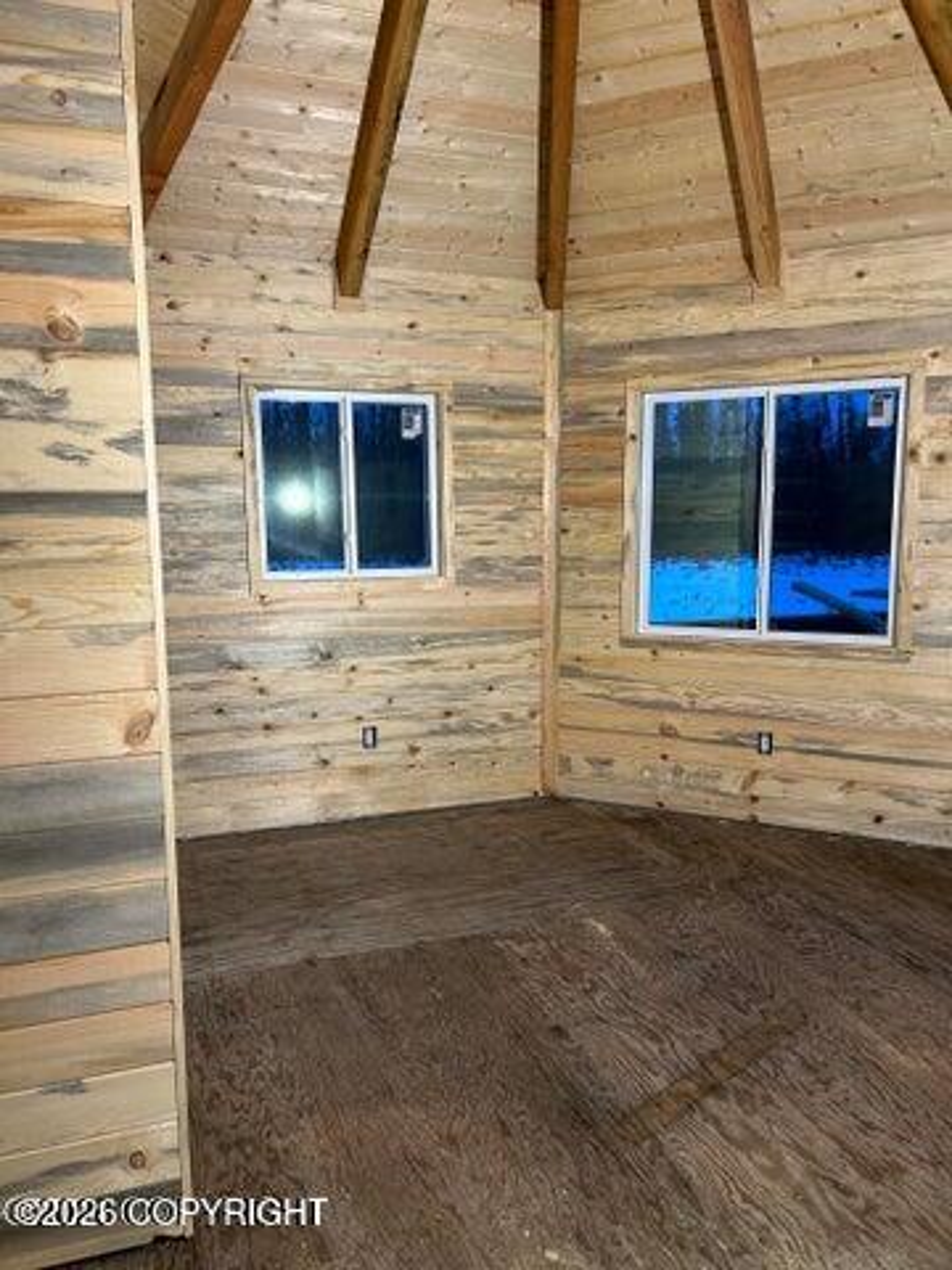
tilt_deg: -1.8
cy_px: 635
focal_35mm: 26
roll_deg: +1.0
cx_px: 476
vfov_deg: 67.3
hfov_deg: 53.1
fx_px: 953
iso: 160
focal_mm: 5.7
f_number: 1.5
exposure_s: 1/60
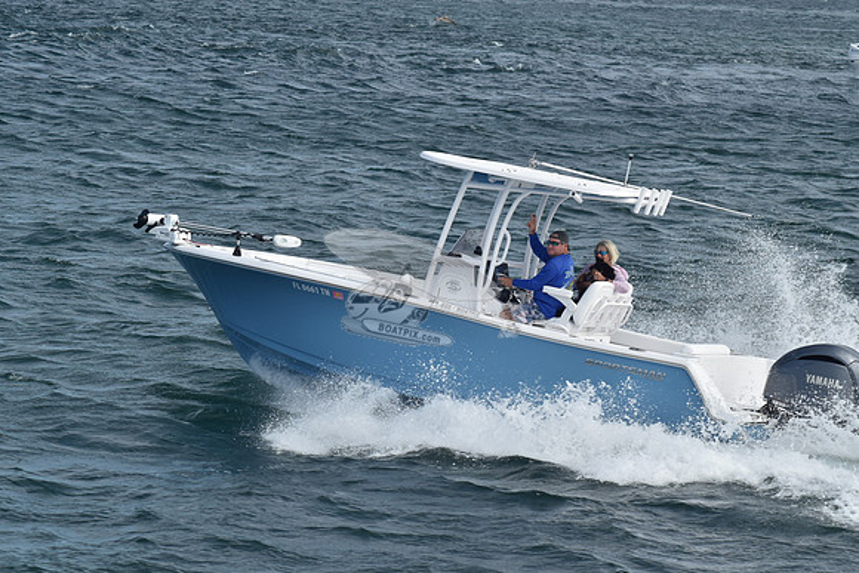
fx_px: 4296
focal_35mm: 180
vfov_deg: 7.6
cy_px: 286
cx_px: 430
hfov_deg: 11.4
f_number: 11
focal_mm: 120
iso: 400
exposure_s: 1/1000
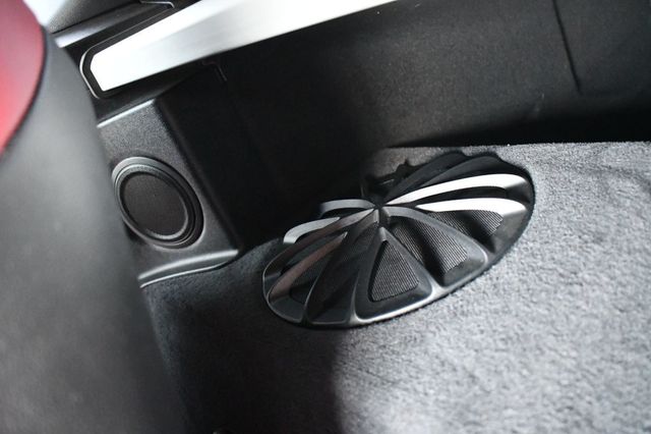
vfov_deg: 39.9
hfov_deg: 57.2
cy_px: 217
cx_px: 326
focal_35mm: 33
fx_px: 596
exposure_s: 1/60
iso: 10000
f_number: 3.8
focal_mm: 22
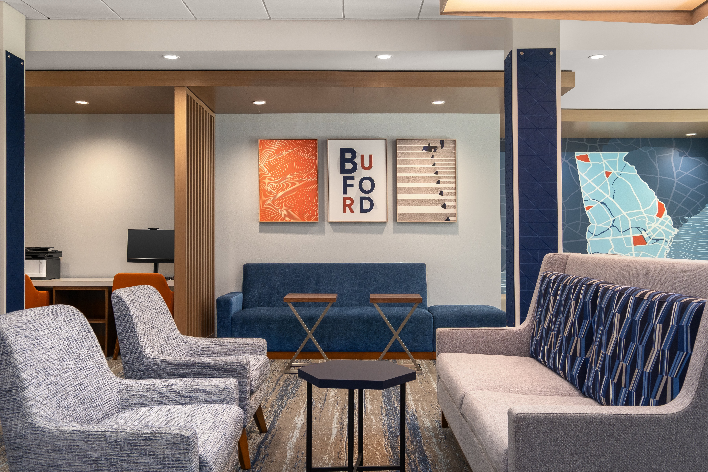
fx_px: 669
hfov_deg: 55.8
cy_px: 236
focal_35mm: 34
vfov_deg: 38.9
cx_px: 354
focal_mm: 22.9
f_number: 9
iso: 320
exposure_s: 1/40
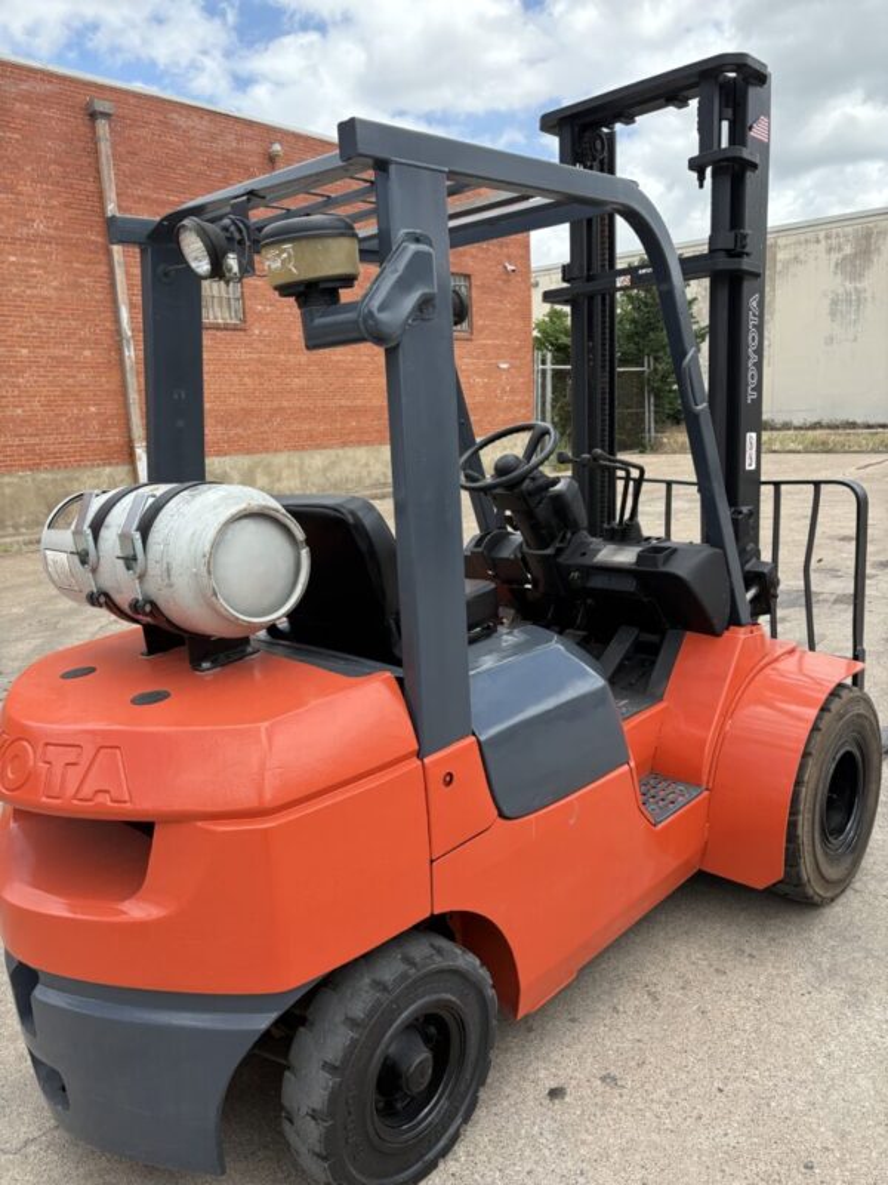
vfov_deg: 67.3
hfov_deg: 53.1
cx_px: 444
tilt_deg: -10.4
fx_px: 889
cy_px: 592
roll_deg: +3.5
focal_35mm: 26
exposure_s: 1/1799
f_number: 1.6
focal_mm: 5.96
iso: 64
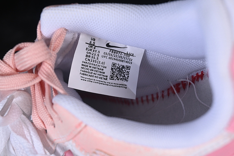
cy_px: 78
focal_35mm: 75
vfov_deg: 18.2
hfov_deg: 27.0
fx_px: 487
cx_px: 117
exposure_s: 1/80
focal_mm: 50
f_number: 7.1
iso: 160
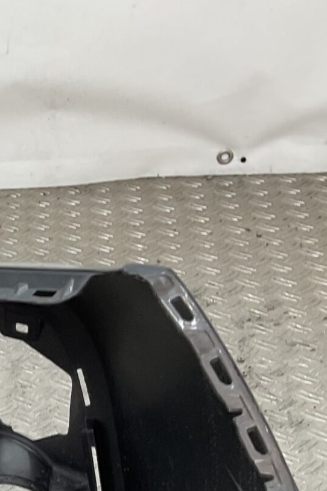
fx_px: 1294
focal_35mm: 95
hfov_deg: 12.8
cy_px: 538
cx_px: -303
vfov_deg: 20.5
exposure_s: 1/100
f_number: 1.8
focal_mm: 3
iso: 25
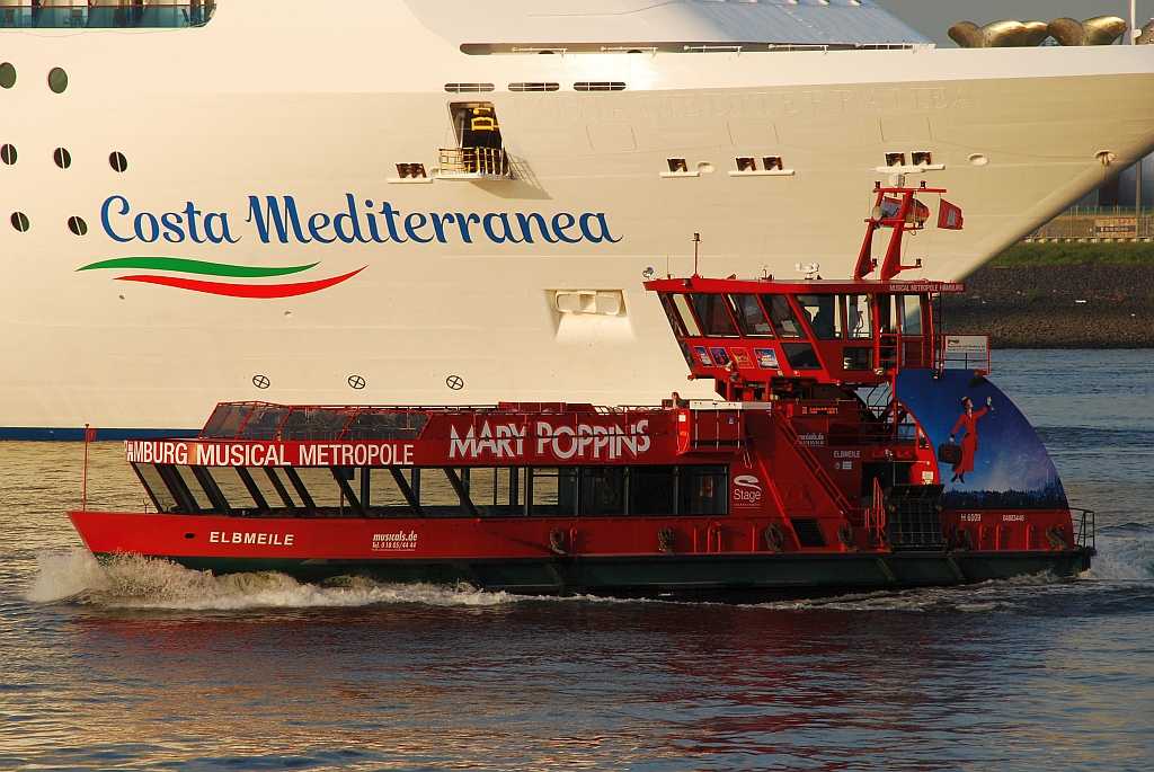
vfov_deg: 6.8
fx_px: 6498
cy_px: 386
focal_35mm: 202
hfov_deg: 10.1
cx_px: 577
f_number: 10
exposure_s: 1/200
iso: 200
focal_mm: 135
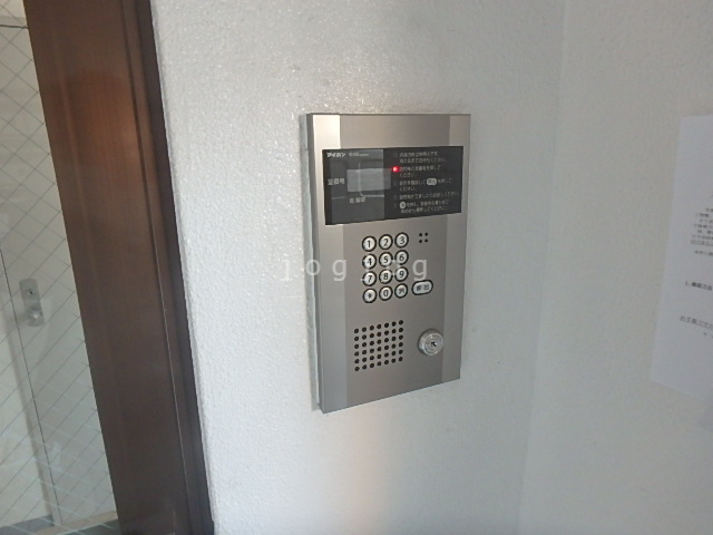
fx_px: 433
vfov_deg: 63.4
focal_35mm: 21
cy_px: 268
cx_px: 356
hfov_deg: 79.0
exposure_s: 1/30
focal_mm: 3.7
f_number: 3.5
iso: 500
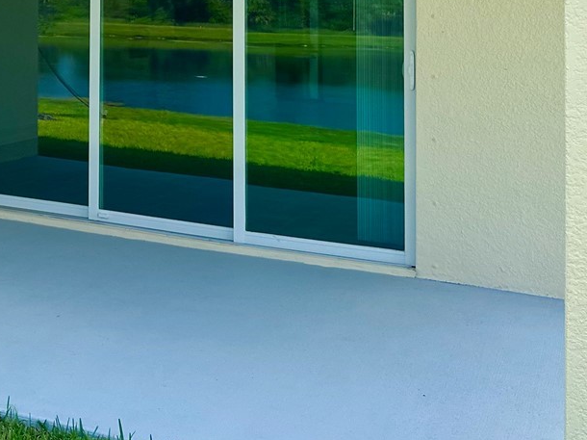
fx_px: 1068
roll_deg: -1.2
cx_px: -121
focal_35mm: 63
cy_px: -51
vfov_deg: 21.9
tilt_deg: +3.5
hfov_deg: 27.1
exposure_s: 1/2809
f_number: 1.78
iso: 80
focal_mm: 6.86
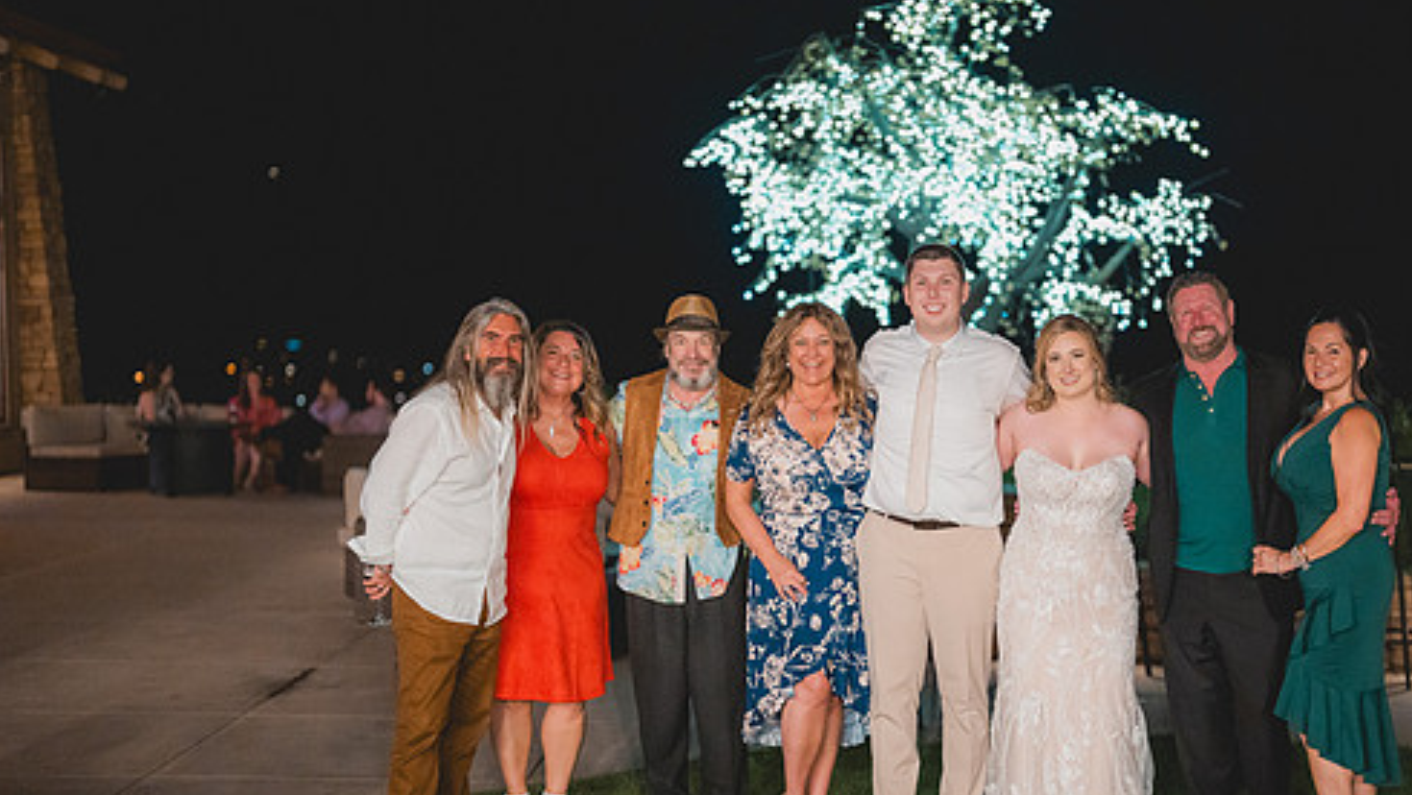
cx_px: 830
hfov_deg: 33.7
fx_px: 2322
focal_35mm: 62
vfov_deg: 19.4
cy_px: 442
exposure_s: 1/200
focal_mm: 50
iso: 4000
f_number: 1.2
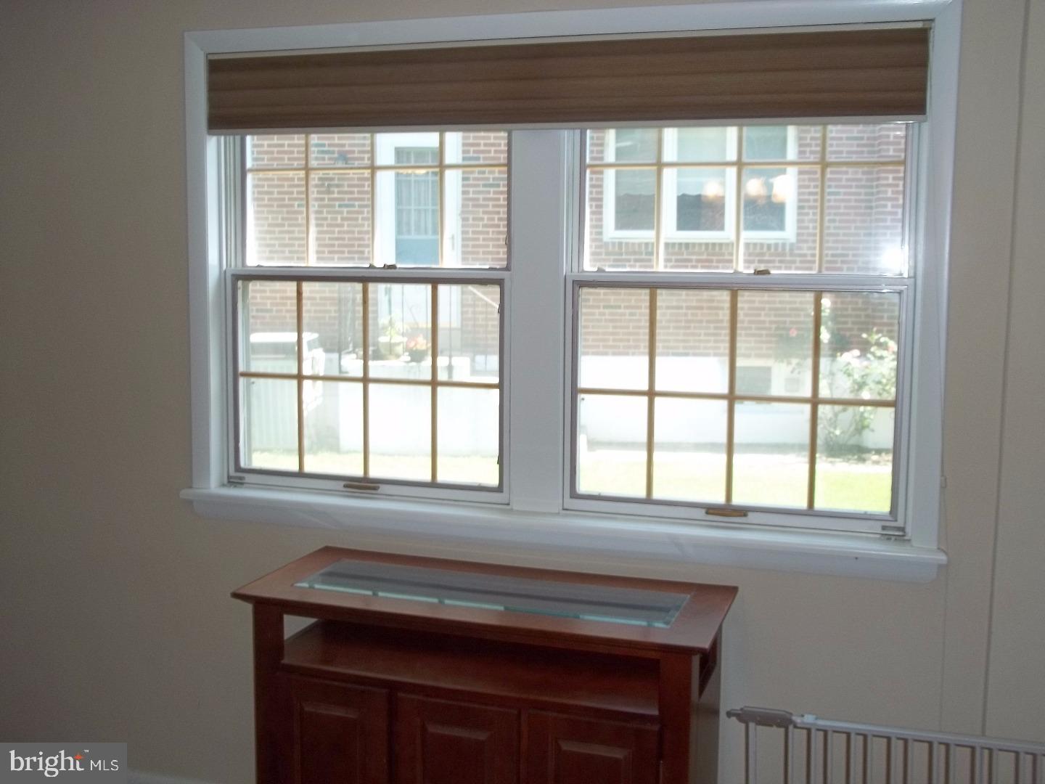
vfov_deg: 39.7
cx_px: 522
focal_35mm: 36
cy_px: 392
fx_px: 1087
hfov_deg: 51.4
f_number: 3.1
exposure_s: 1/60
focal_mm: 6.5
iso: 64
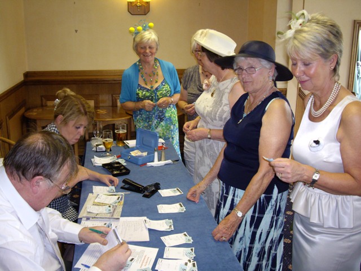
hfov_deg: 49.0
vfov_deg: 37.7
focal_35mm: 38
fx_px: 396
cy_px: 136
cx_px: 180
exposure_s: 1/40
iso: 400
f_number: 2.8
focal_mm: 7.9
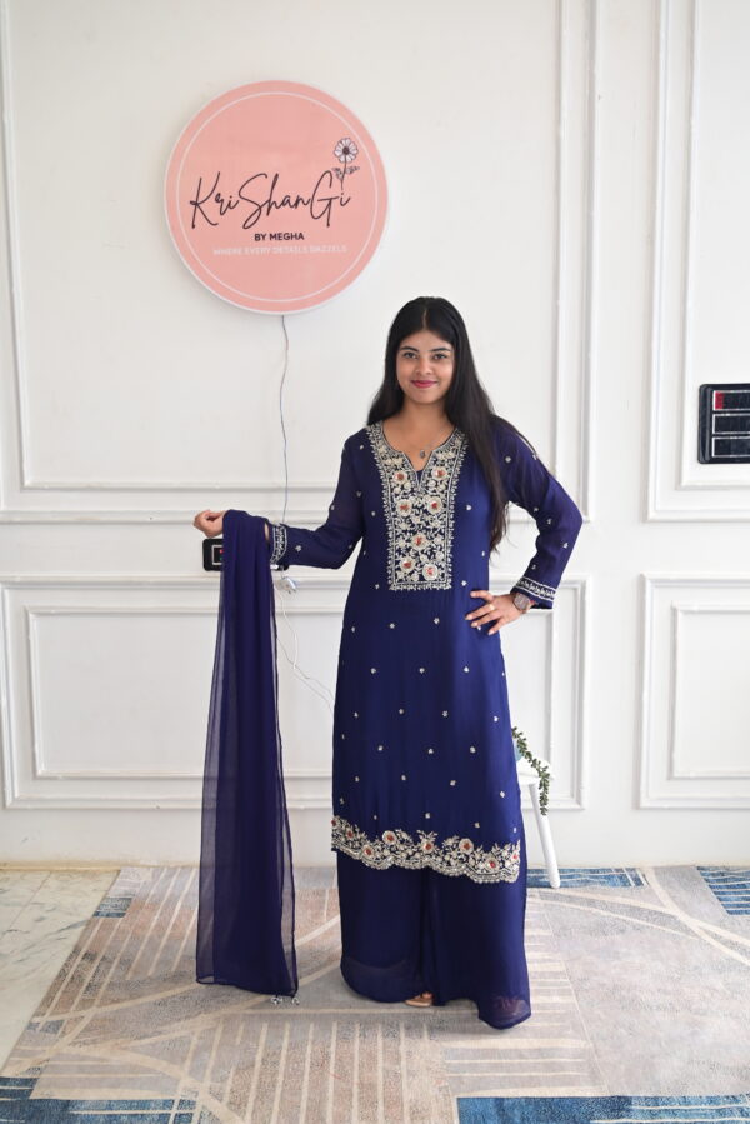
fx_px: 1077
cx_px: 375
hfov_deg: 38.4
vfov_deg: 55.1
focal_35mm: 34
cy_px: 562
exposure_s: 1/200
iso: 640
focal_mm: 34.5
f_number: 6.3
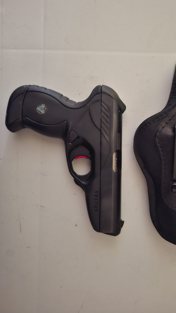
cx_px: 114
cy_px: 151
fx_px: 216
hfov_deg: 43.9
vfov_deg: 71.9
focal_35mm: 26
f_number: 1.8
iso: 1250
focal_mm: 5.54
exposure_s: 1/10
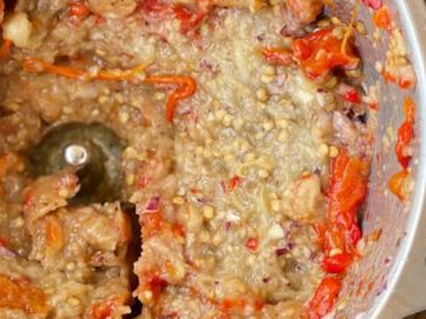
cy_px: 119
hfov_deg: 12.6
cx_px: 90
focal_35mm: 156
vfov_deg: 9.5
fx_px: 1920
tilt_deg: -82.8
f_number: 2.2
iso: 32
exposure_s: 1/121
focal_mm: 7.5
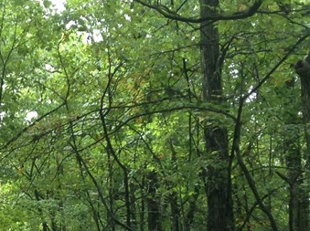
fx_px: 894
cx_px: -34
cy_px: 168
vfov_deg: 14.7
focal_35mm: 100
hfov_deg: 18.9
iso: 32
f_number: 2.4
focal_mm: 3.3
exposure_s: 1/60
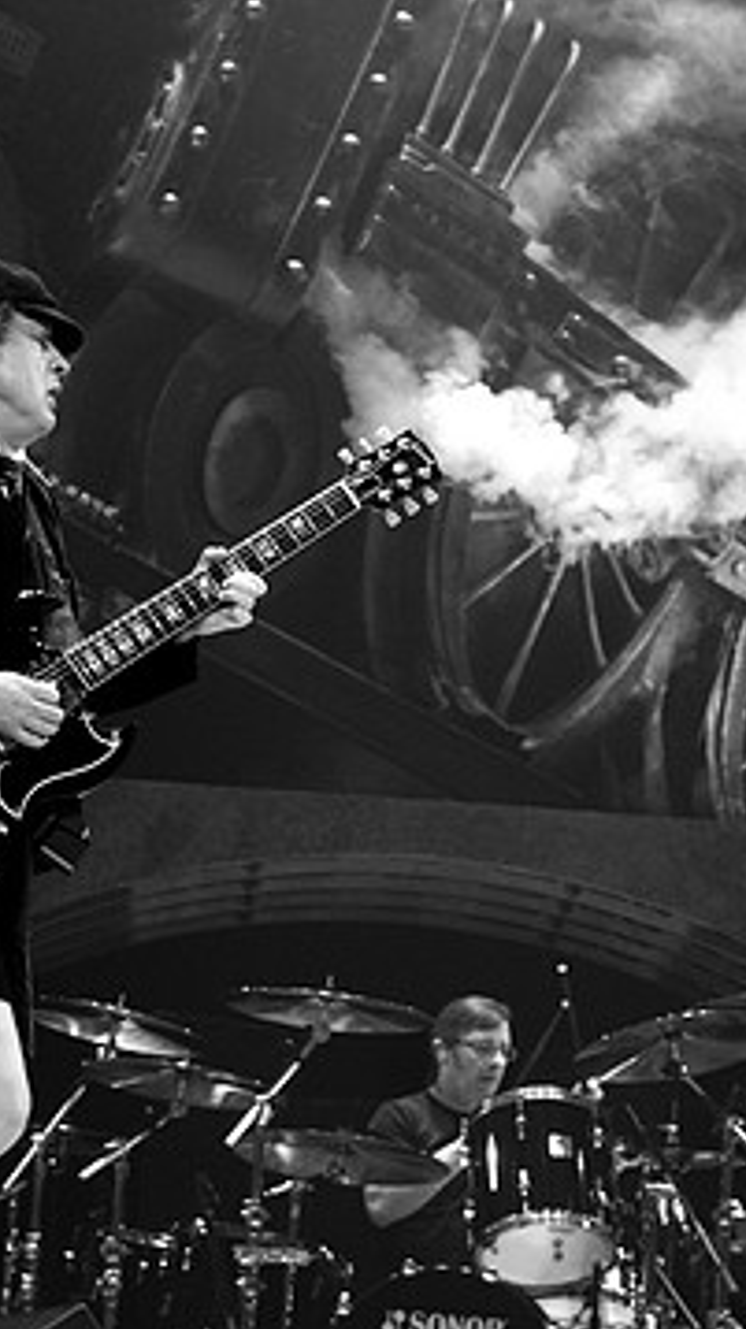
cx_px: 249
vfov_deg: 12.1
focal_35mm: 178
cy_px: 711
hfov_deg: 6.8
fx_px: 6268
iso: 800
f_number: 4
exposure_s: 1/320
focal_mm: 70
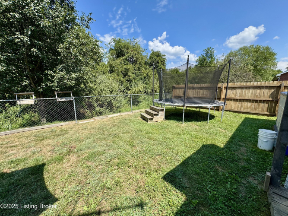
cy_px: 108
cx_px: 144
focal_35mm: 14
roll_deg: -0.7
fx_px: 116
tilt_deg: -10.5
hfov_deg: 102.1
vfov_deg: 85.7
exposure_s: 1/968
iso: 40
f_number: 2.2
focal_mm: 2.22
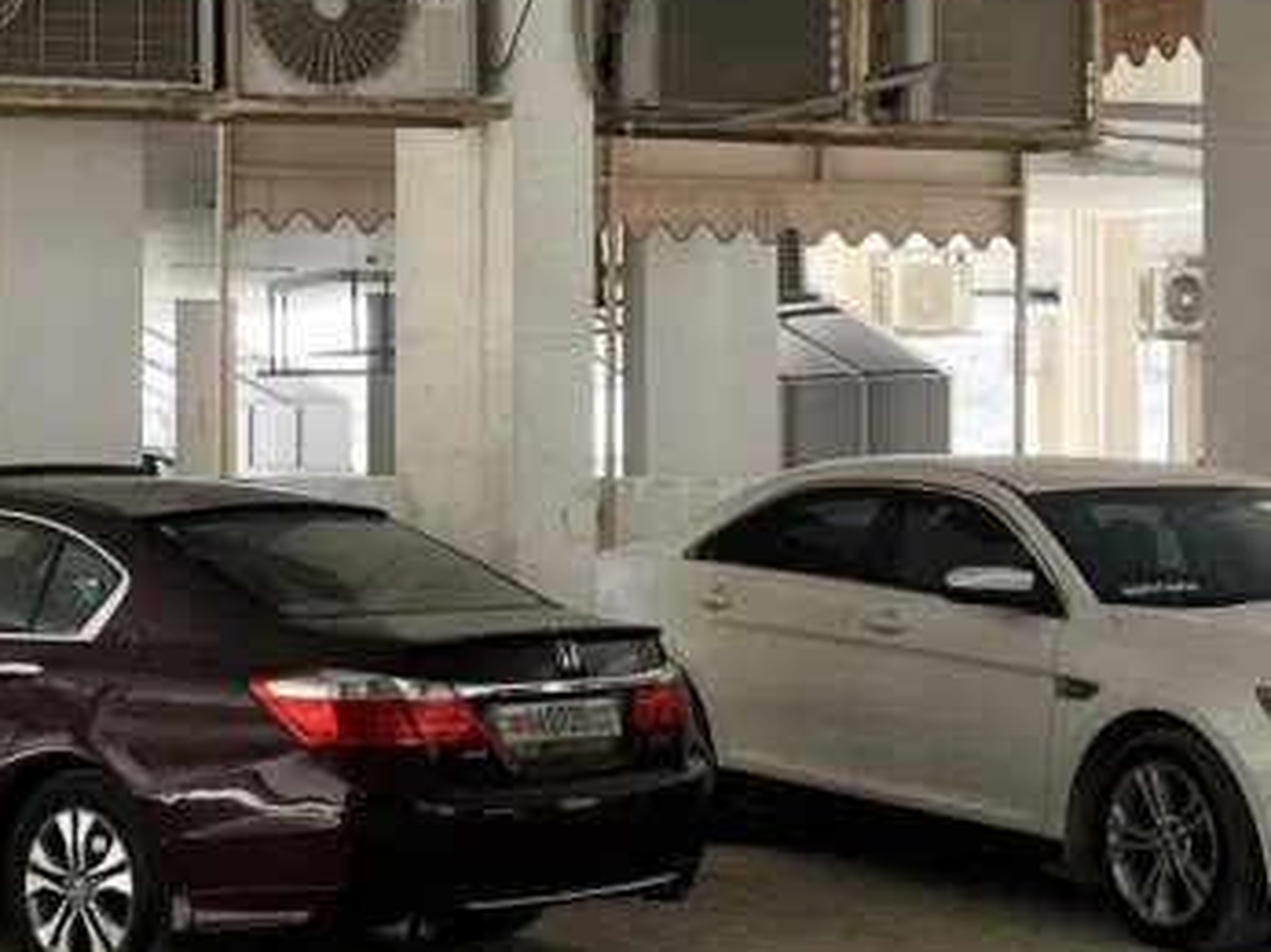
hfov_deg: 37.4
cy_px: 414
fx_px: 1762
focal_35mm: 48
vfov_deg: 30.2
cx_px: 161
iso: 50
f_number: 1.5
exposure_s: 1/458
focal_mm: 5.7
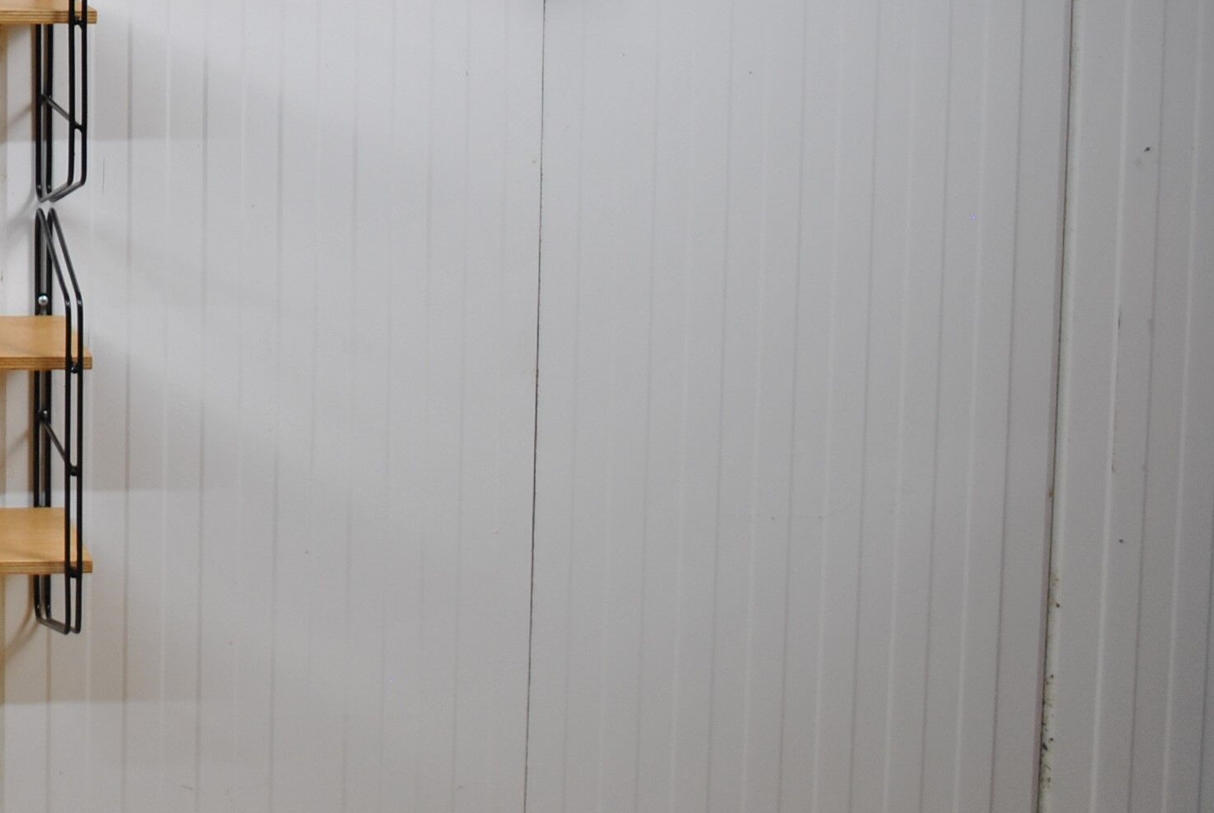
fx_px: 2837
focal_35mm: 84
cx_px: -320
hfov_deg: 22.0
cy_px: -73
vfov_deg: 15.9
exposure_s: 1/25
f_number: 4
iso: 200
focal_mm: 22
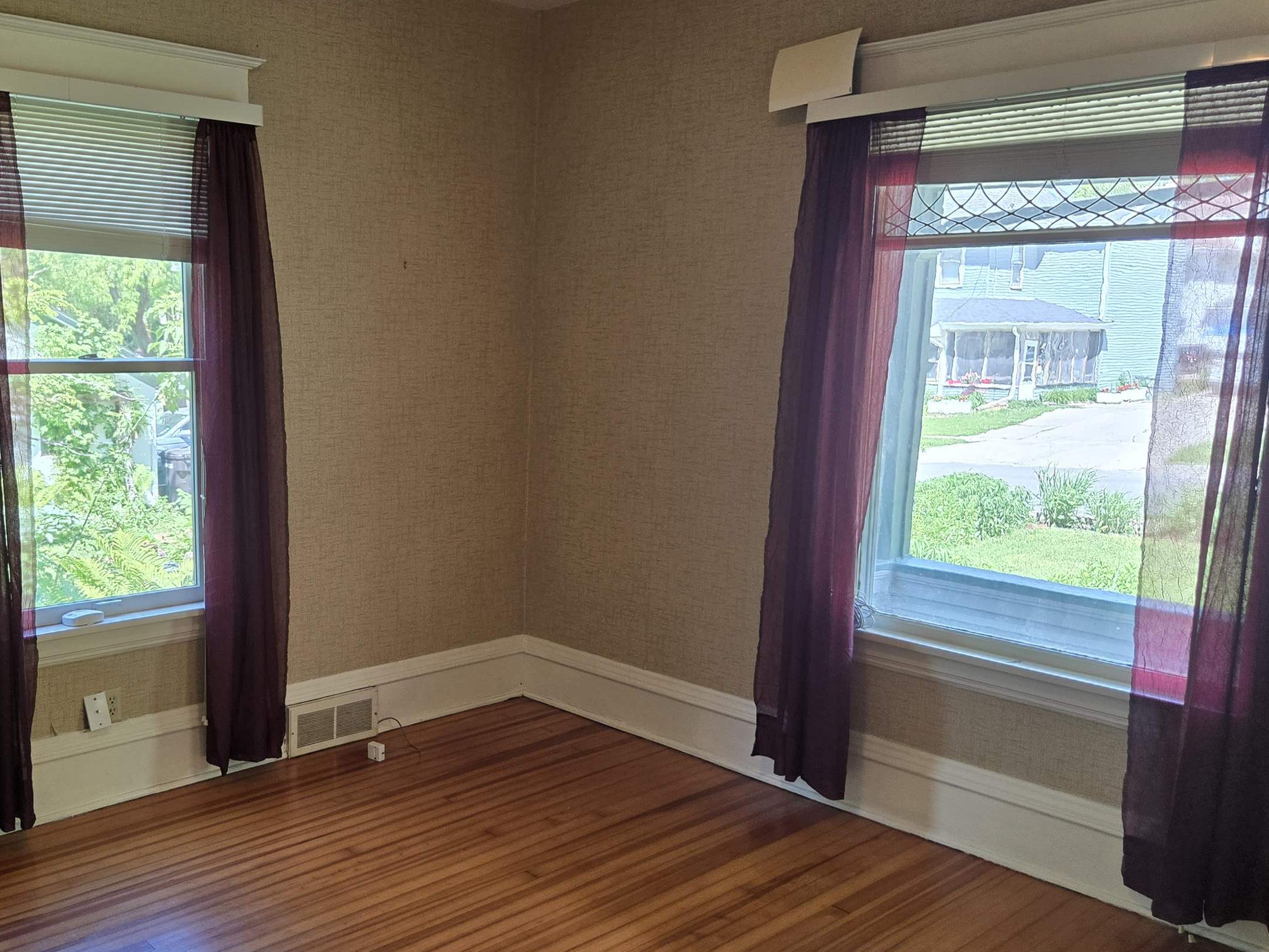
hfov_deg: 54.7
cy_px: 536
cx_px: 468
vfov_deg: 42.9
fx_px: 1210
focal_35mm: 33
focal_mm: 5.4
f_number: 1.8
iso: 160
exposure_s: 1/120
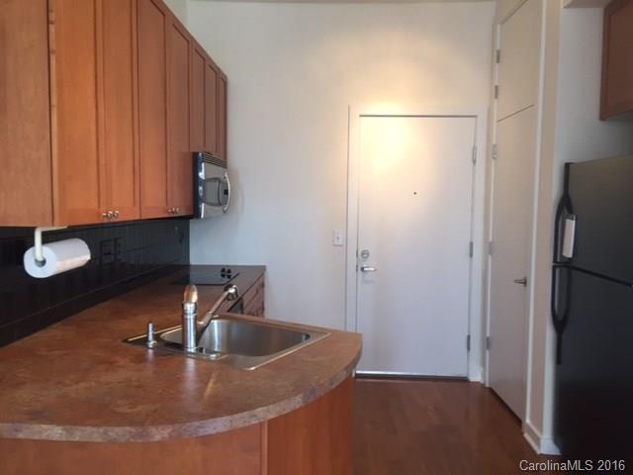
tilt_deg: -4.6
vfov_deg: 48.2
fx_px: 530
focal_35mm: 29
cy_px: 238
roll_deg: -0.3
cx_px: 316
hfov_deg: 61.7
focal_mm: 4.15
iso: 100
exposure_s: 1/30
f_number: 2.2
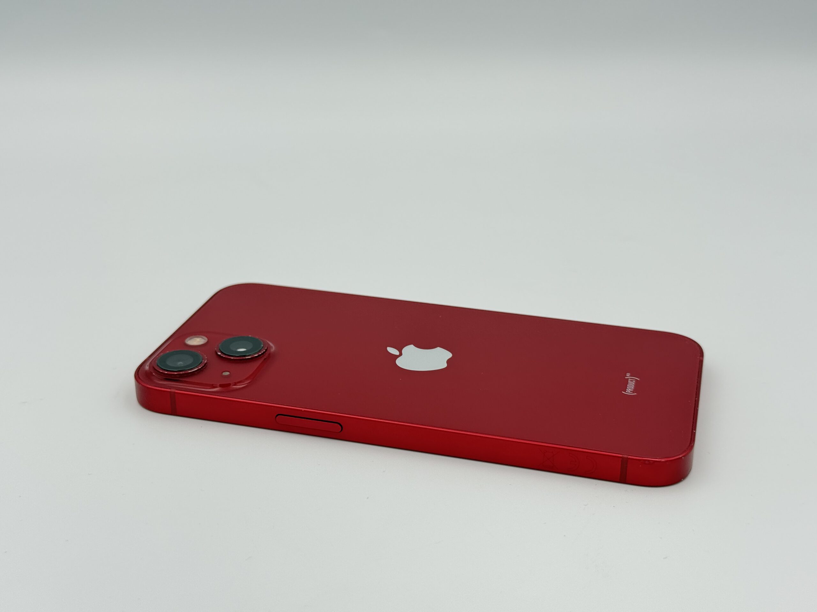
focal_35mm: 48
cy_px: 306
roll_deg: -0.5
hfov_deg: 39.7
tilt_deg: -24.3
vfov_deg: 30.3
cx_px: 408
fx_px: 1133
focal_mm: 6.76
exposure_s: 1/534
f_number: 1.78
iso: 80
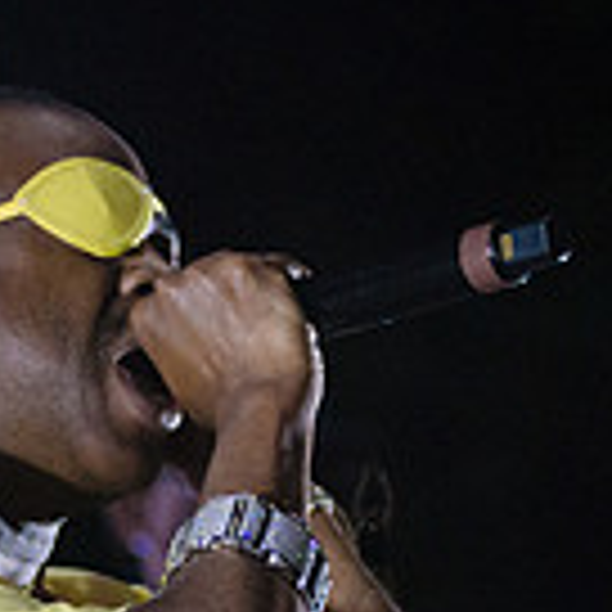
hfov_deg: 4.8
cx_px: -72
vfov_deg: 4.8
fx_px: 7261
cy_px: 854
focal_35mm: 363
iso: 3200
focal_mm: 92
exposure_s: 1/400
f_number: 3.2
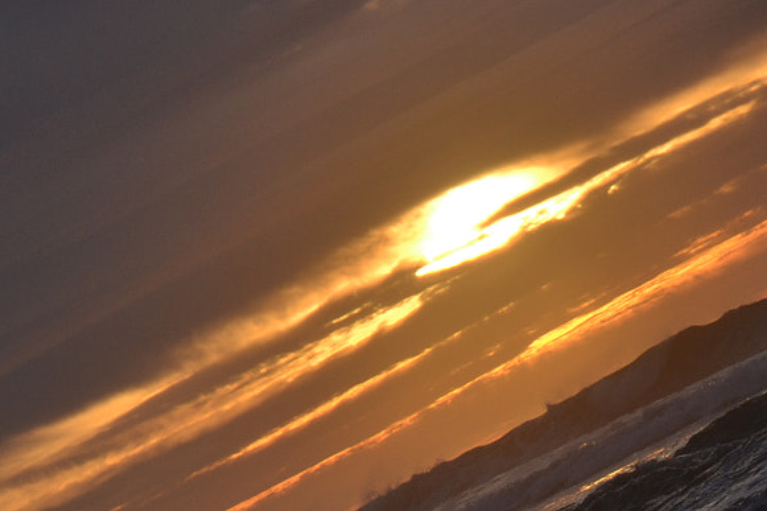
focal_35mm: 227
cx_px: 495
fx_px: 4843
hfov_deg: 9.1
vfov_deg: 6.0
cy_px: 673
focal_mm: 55
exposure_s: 1/200
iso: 100
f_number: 11
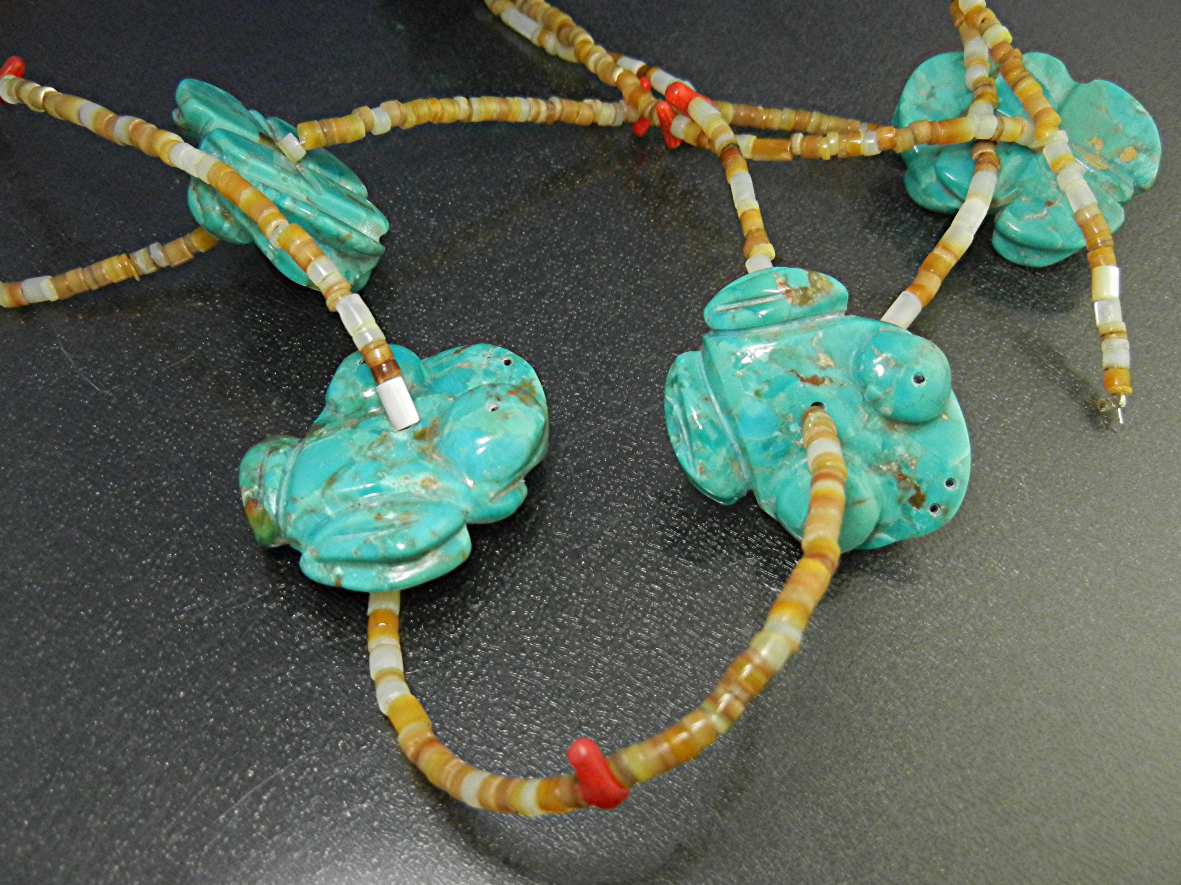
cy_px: 461
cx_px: 582
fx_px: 1194
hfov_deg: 52.6
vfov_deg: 40.7
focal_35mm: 35
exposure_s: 1/30
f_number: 7
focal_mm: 5.4
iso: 677
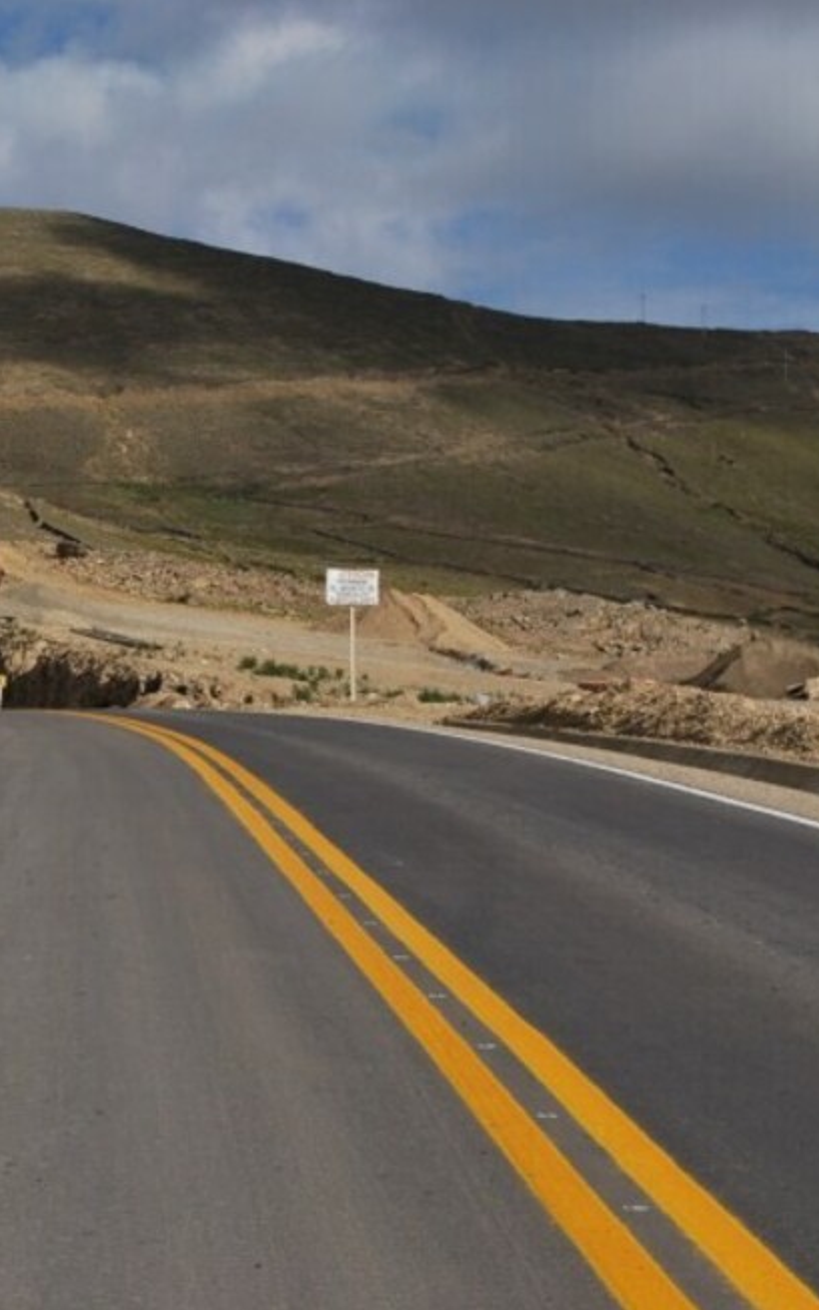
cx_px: -64
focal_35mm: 101
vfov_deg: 20.6
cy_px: 655
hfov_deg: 12.7
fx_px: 3605
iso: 100
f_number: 9
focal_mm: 44
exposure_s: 1/320
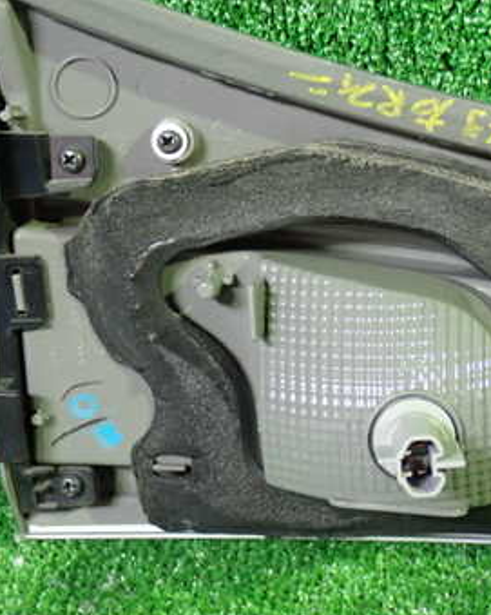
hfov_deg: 20.0
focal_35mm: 76
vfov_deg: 25.0
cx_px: 361
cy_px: 261
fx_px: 1381
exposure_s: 1/25
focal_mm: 7.84
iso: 800
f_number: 2.9
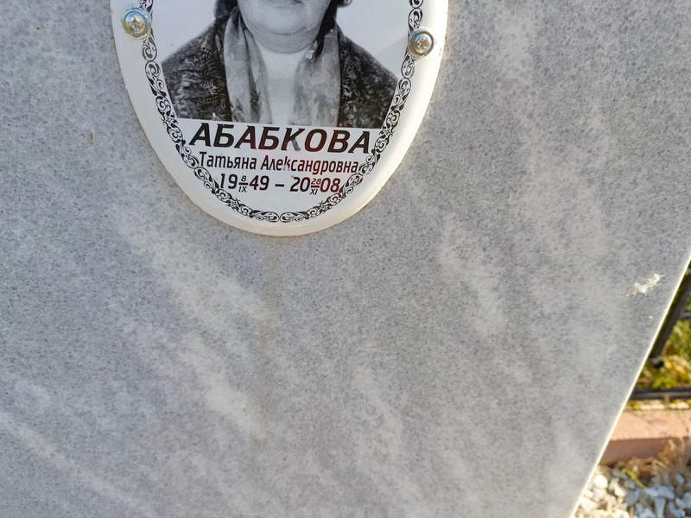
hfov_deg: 69.4
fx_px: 499
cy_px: 259
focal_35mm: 25
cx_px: 346
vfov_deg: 54.9
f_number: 1.69
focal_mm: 4.76
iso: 118
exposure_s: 1/535
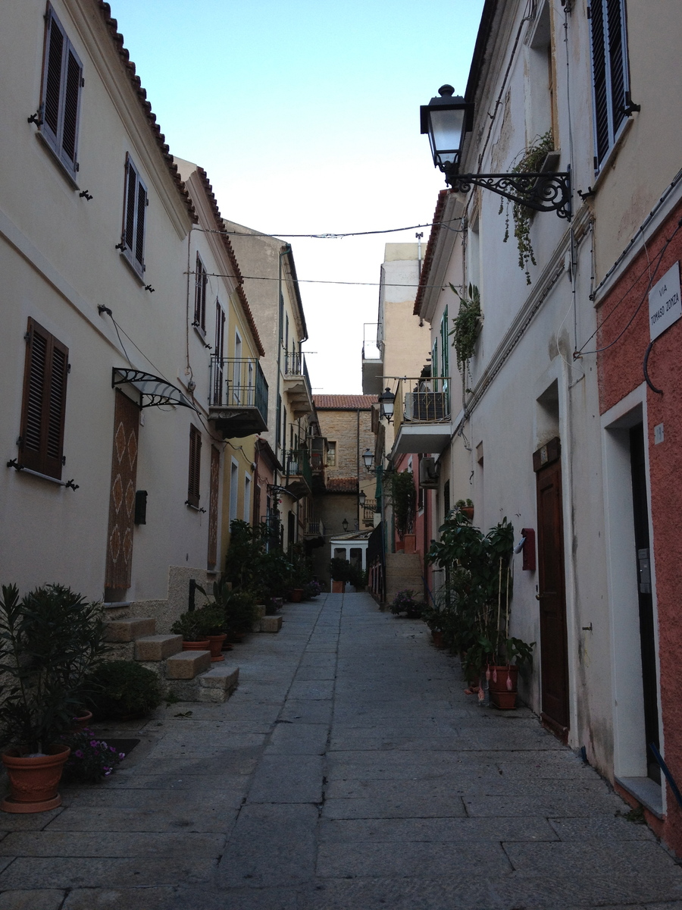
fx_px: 919
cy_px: 455
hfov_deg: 40.7
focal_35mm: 35
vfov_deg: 52.6
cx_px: 341
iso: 64
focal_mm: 4.28
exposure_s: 1/151
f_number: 2.4
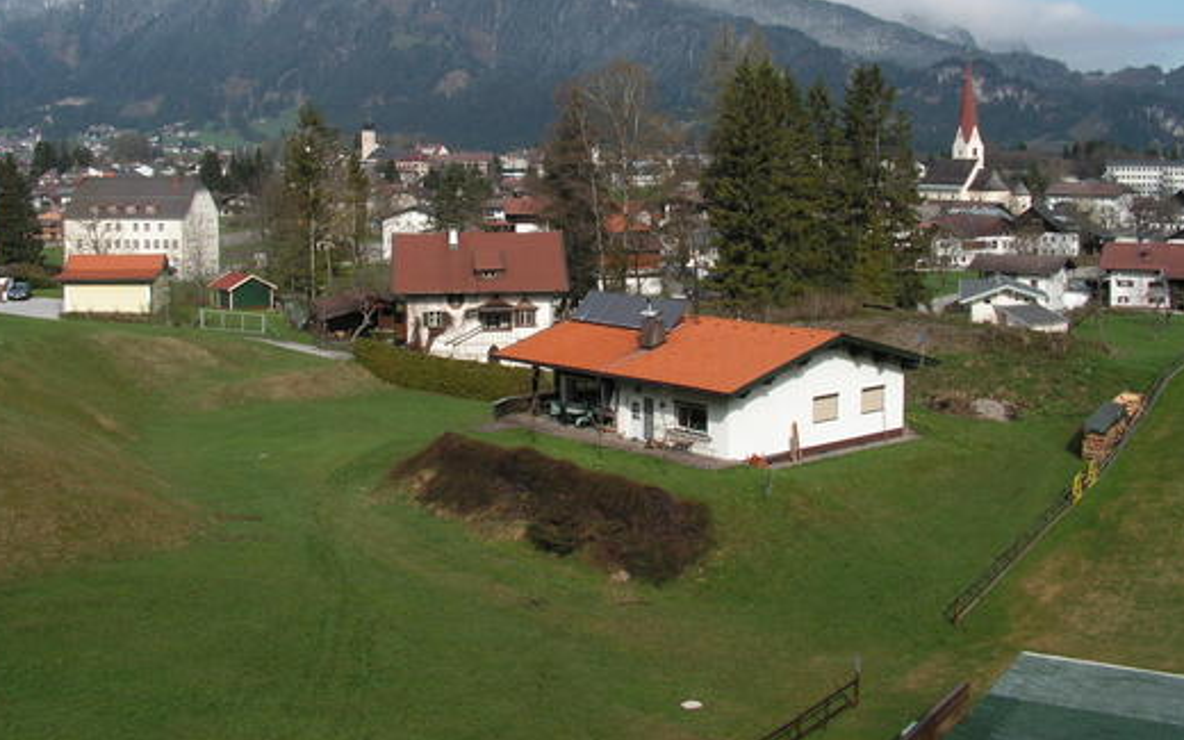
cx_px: 617
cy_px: 253
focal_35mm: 44
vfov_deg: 29.0
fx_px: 1420
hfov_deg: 45.3
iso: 50
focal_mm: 6
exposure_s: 1/400
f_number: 4.8
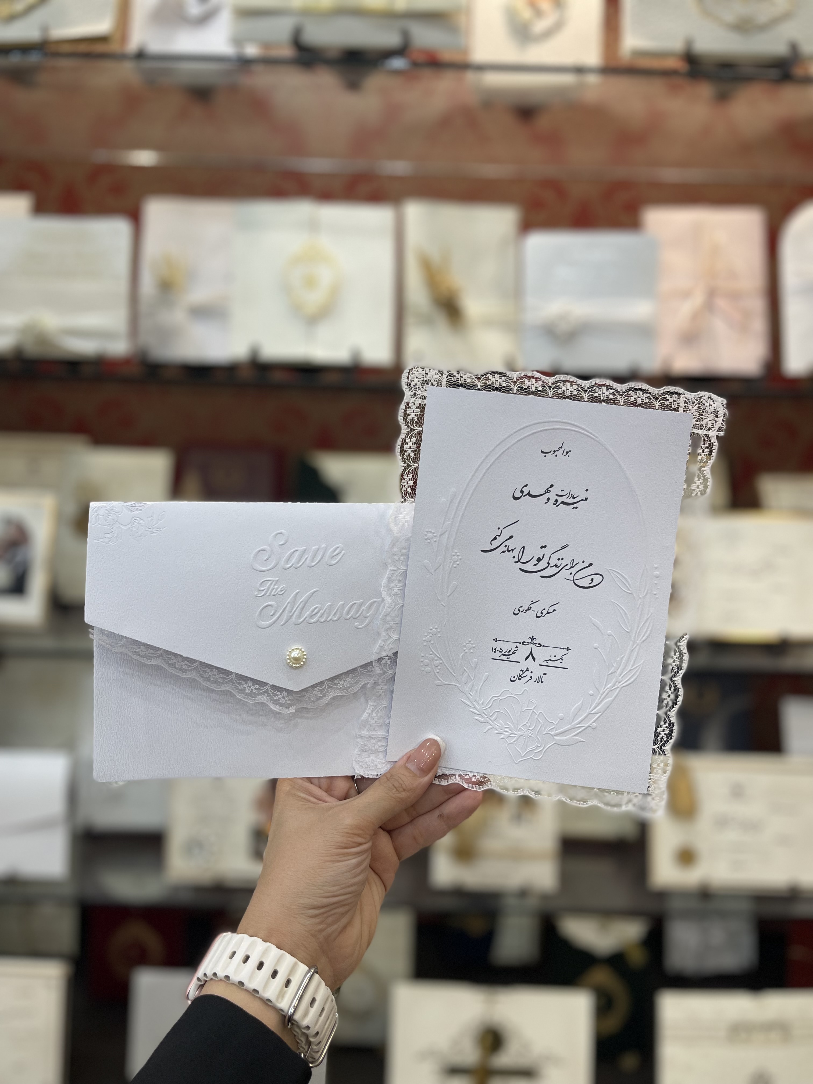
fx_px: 814
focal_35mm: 26
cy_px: 542
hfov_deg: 53.1
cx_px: 406
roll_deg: -1.8
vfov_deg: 67.3
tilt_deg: -11.4
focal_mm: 5.1
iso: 64
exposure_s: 1/100
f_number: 1.6
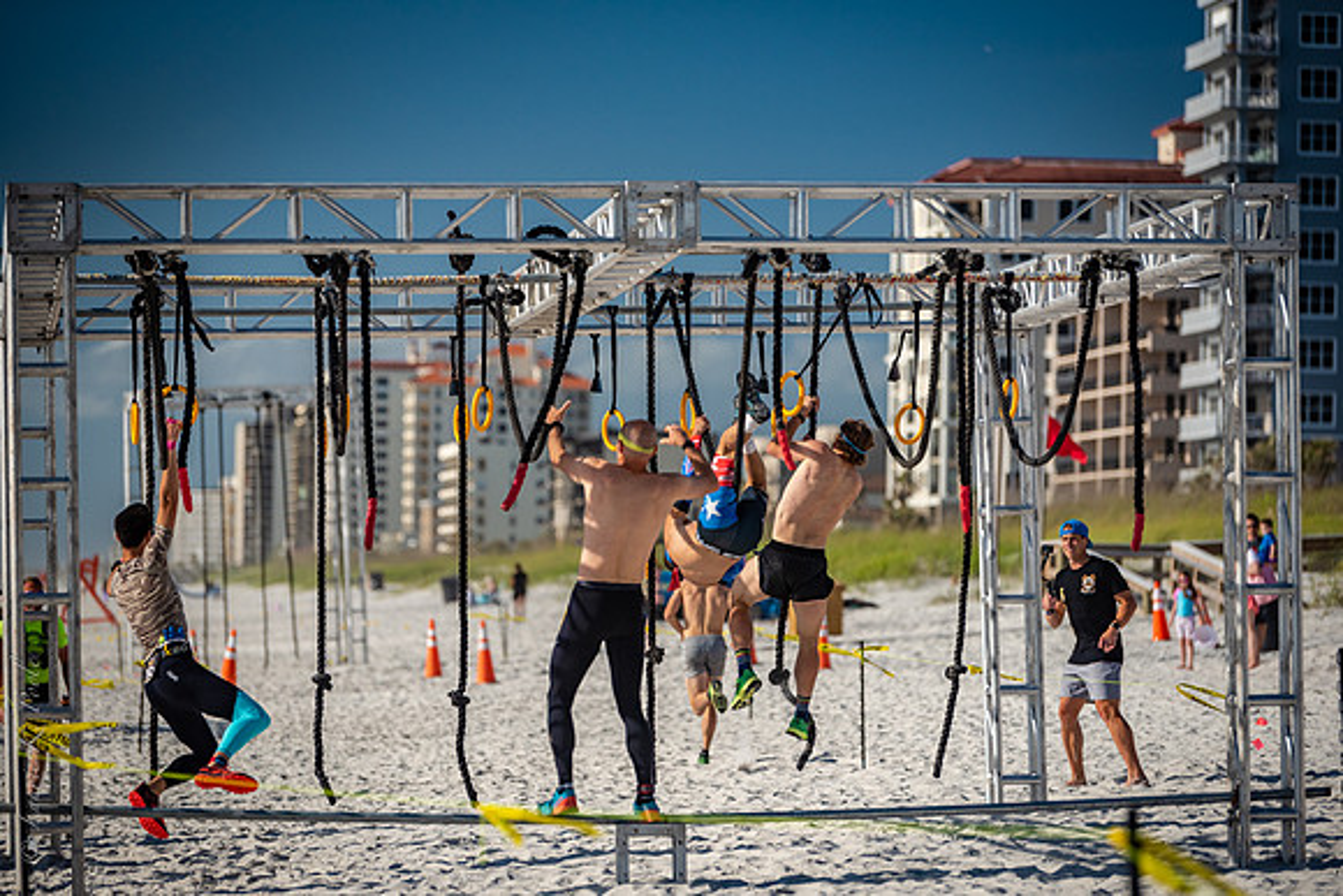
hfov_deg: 13.7
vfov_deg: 9.2
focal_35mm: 150
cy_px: 448
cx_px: 672
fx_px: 5597
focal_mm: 150
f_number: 2.8
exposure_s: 1/4000
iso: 360
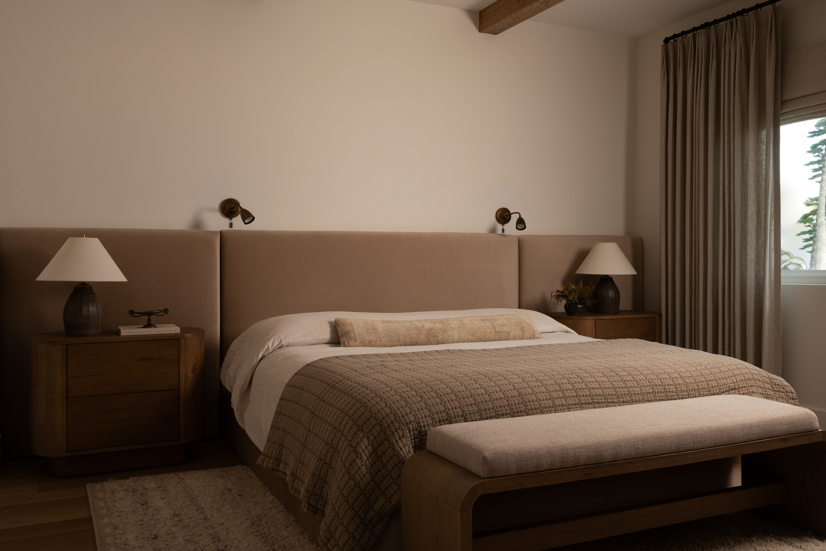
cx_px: 407
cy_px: 274
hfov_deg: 58.7
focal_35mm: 32
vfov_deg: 41.1
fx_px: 734
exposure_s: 1/25
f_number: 10
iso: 160
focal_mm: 31
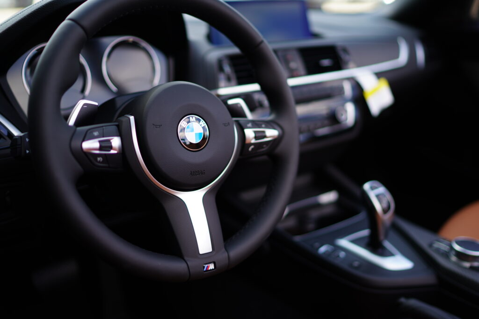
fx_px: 466
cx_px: 240
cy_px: 160
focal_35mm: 35
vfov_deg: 37.9
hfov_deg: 54.4
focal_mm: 35
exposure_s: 1/640
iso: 100
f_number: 1.4
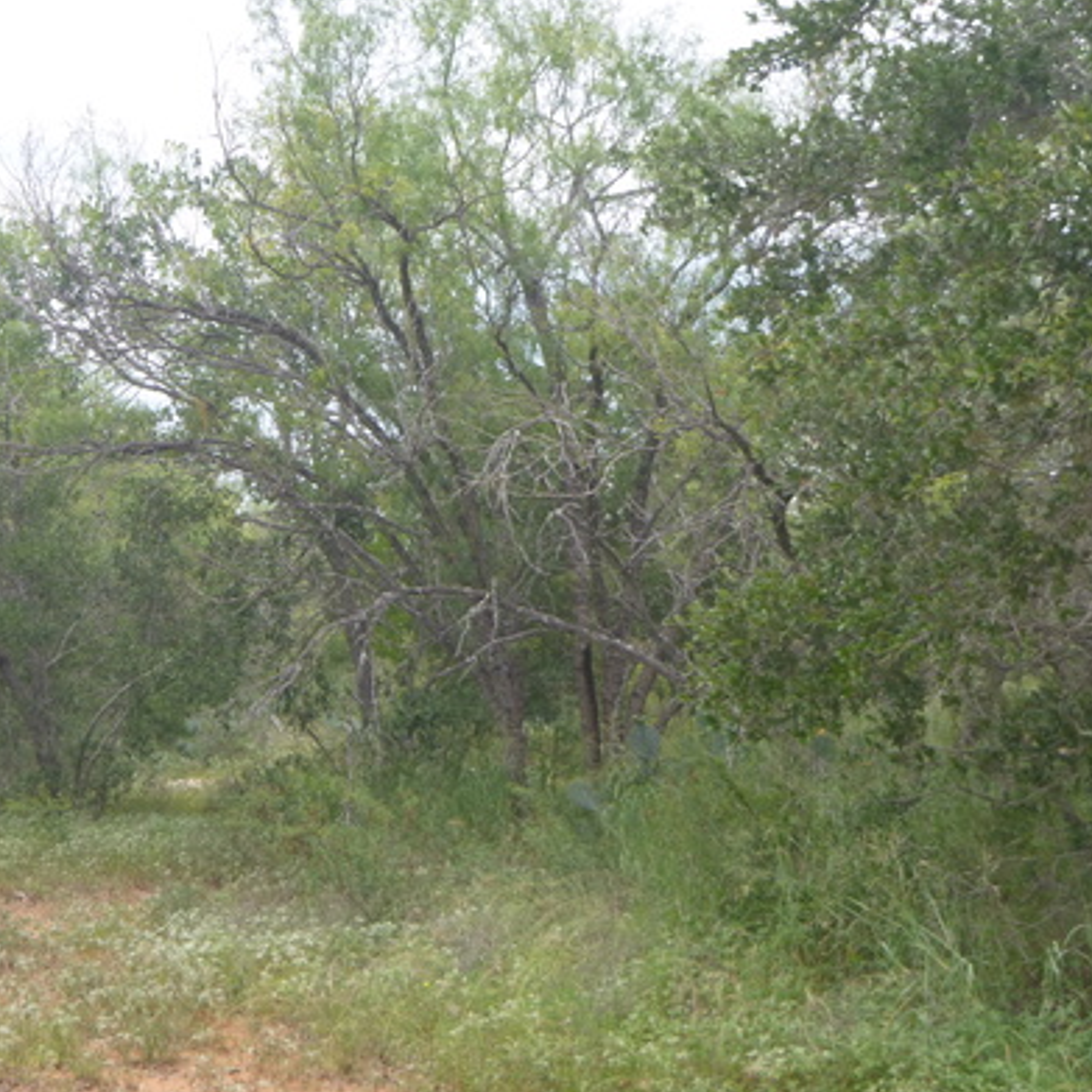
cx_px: 263
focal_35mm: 68
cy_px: 542
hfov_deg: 25.0
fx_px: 2427
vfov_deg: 25.4
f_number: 4.8
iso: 100
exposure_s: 1/200
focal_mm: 8.4
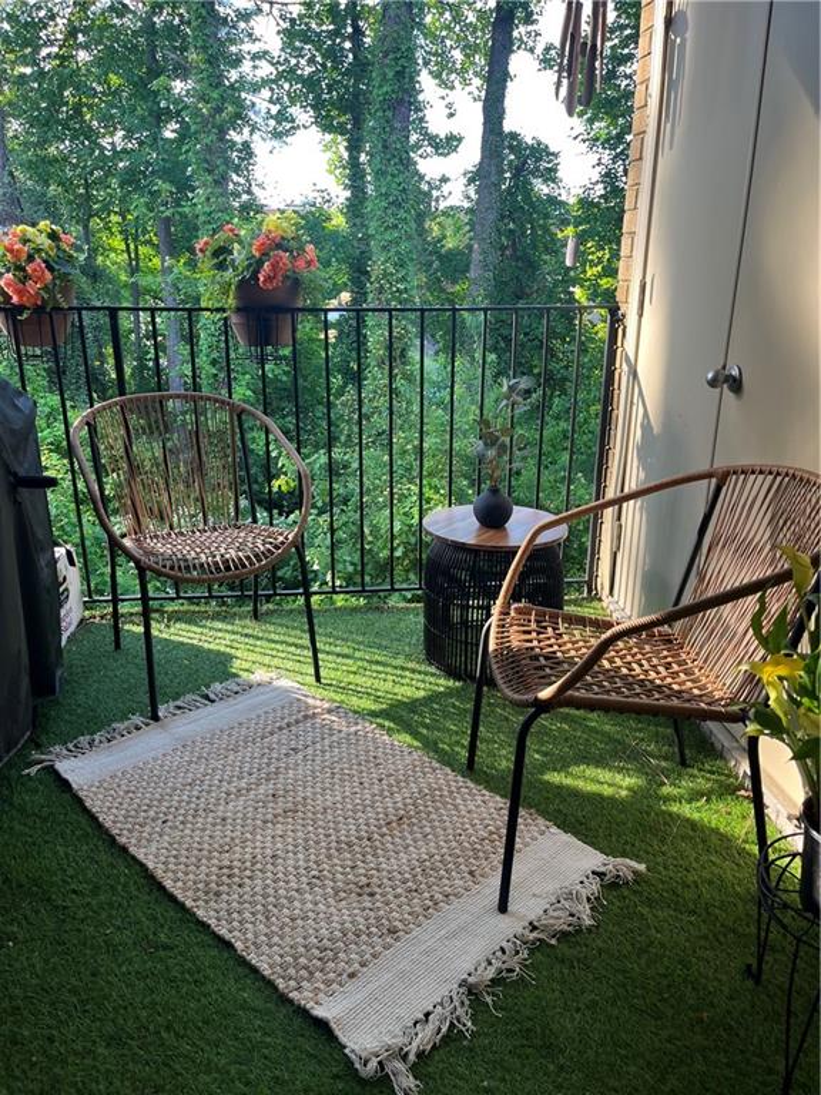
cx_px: 410
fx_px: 822
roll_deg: -0.3
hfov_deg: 53.1
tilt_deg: -20.2
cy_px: 548
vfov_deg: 67.3
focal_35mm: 26
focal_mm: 5.1
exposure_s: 1/122
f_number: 1.6
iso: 40
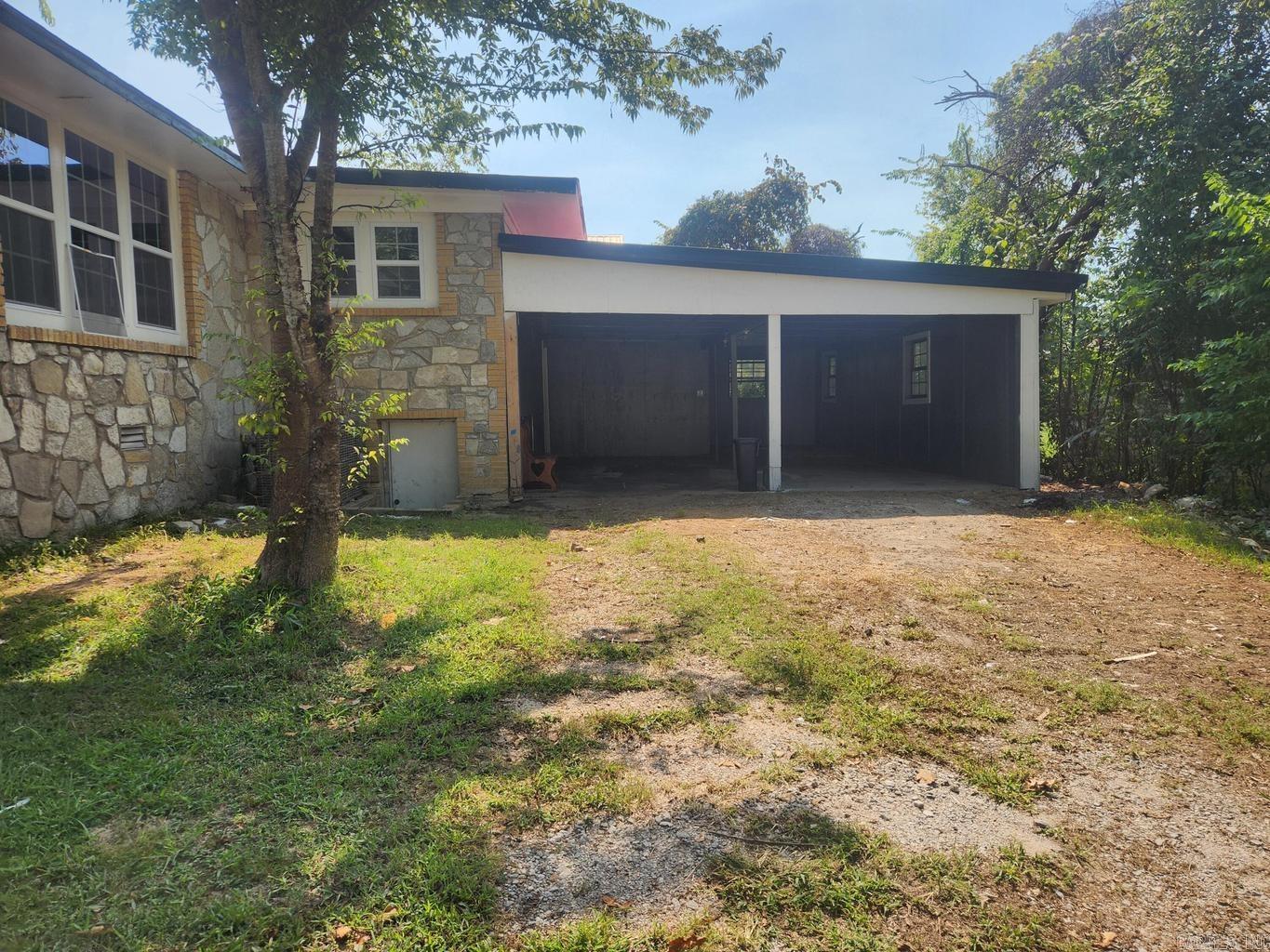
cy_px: 476
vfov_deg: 58.9
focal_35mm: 23
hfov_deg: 73.9
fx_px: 844
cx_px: 635
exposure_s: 1/1202
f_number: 1.8
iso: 20
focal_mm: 5.4
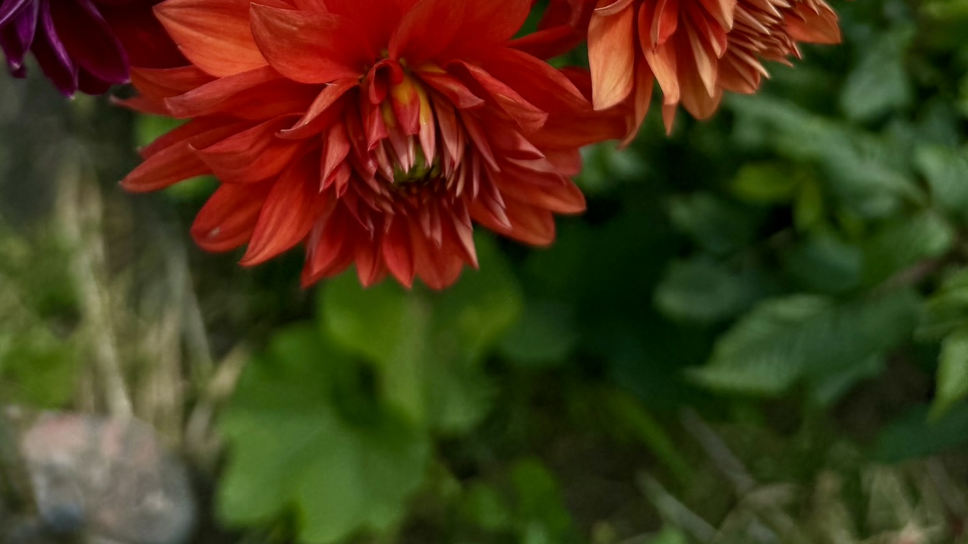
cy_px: -146
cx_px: 443
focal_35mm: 42
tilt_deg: -58.7
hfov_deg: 48.3
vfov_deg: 24.9
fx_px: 1078
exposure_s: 1/10309
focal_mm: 6.76
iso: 80
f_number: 1.78
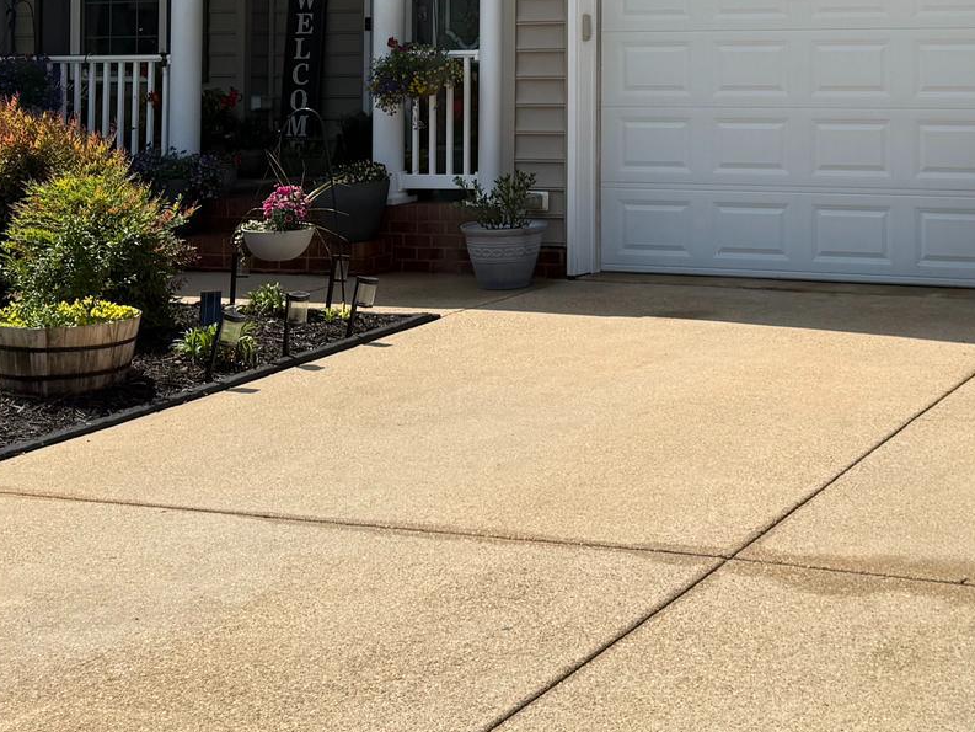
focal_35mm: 62
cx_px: 851
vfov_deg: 22.6
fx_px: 1747
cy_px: -27
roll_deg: +0.3
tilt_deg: +2.9
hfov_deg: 30.0
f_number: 1.78
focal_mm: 6.76
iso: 80
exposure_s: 1/6711
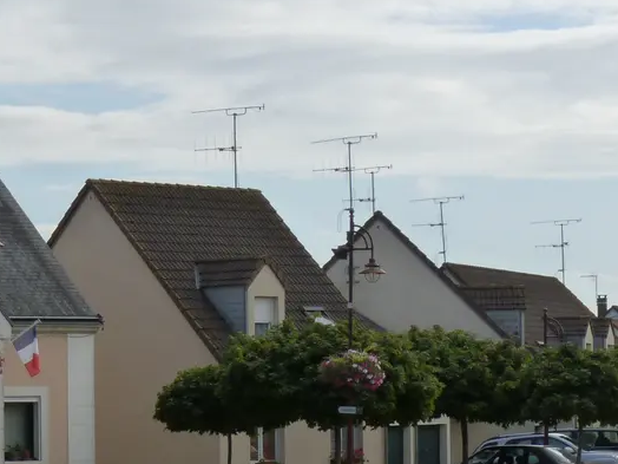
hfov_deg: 11.4
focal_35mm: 171
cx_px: -13
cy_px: 296
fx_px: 3053
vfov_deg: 8.7
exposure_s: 1/320
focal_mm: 12.4
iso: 125
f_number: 5.6
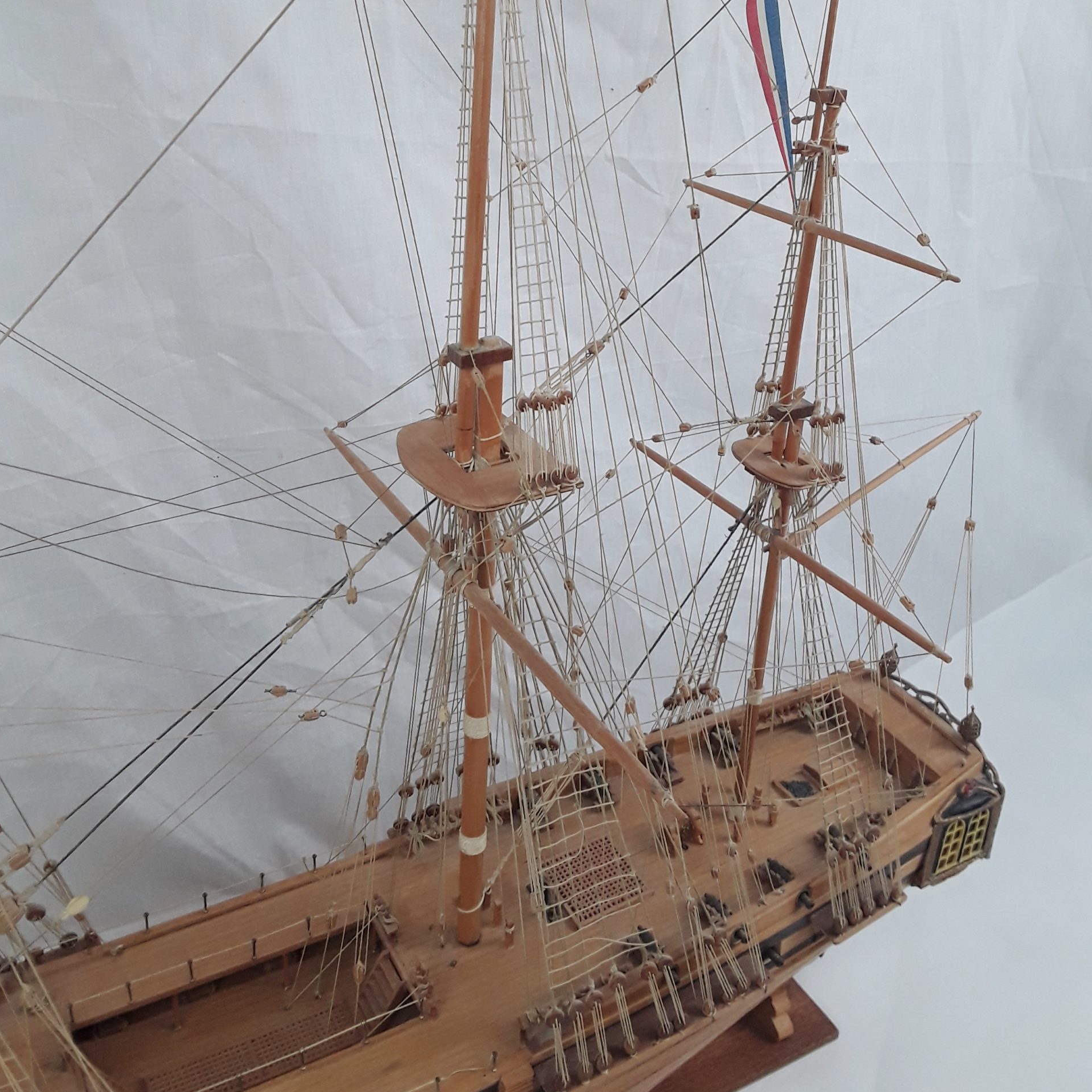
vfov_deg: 50.8
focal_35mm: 32
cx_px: 547
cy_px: 437
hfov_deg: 51.1
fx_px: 1142
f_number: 1.9
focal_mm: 2.91
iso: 64
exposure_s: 1/120
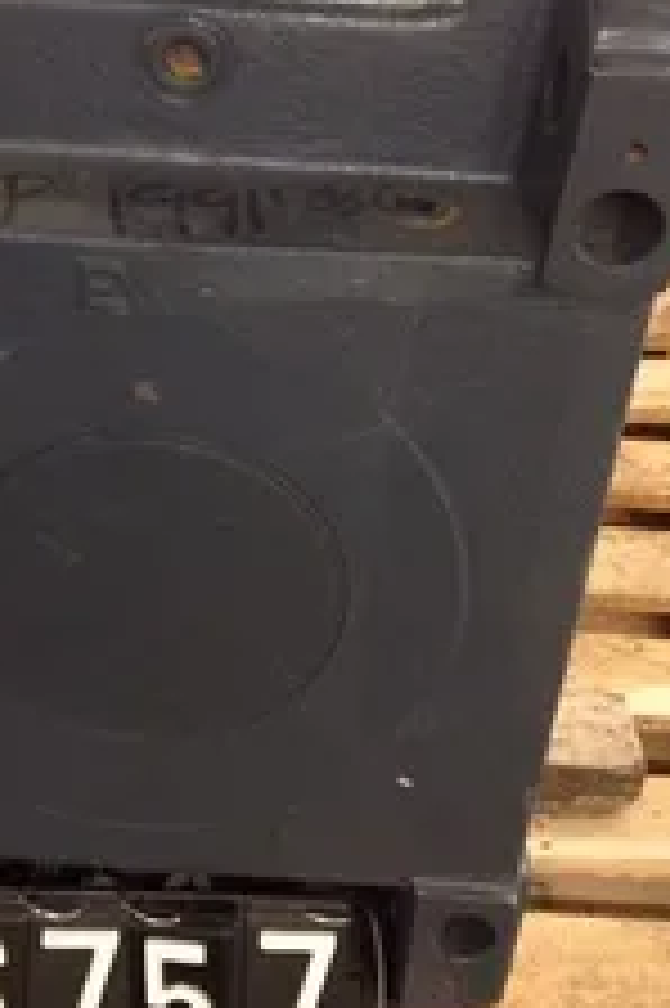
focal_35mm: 65
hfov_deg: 20.6
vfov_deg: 30.7
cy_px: 315
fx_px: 1817
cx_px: 117
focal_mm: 4.28
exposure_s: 1/20
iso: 320
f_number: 2.4
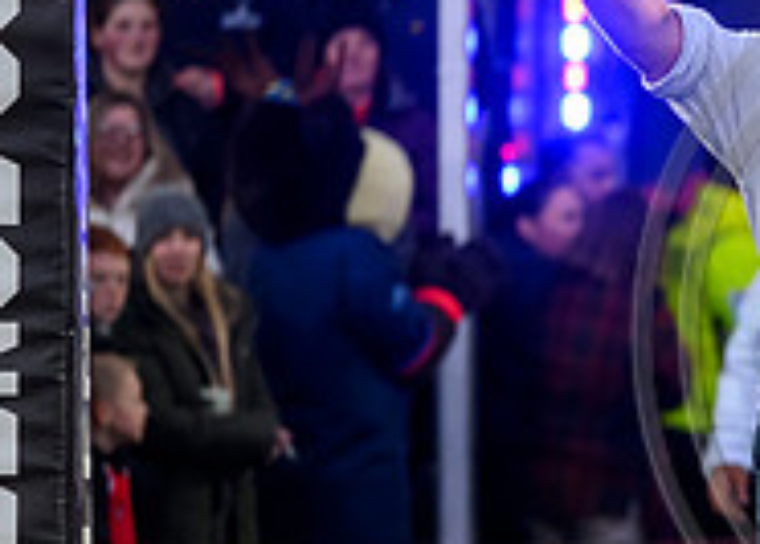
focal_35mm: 659
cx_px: 1140
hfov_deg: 3.1
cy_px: 331
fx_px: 14229
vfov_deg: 2.2
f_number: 3.2
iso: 3200
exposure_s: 1/1000
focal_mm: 200
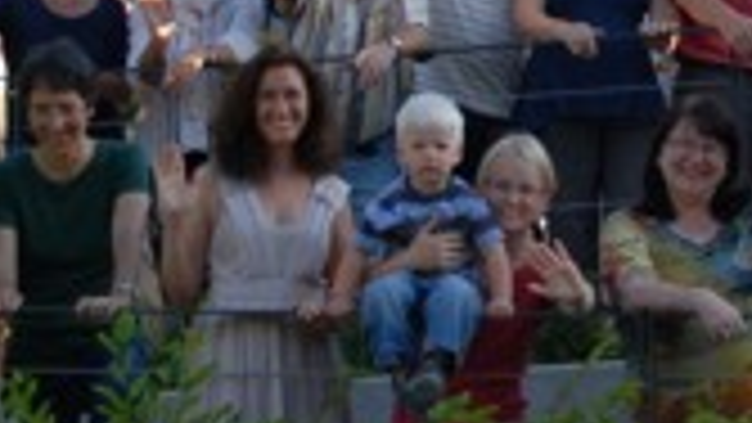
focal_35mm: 265
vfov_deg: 4.6
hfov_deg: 8.1
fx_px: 5275
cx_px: 788
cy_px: -72
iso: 100
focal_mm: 35
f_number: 4.2
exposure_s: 1/45
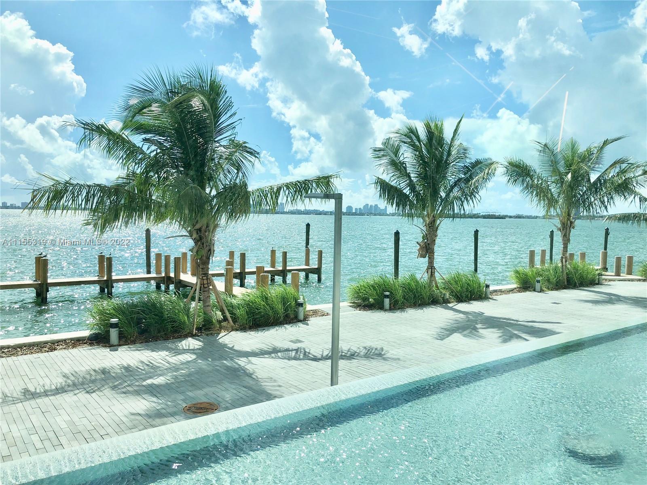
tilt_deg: -3.8
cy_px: 242
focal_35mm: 28
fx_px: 523
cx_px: 324
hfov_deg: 63.4
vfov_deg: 49.7
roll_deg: -0.4
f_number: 1.8
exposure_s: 1/2667
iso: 20
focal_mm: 4
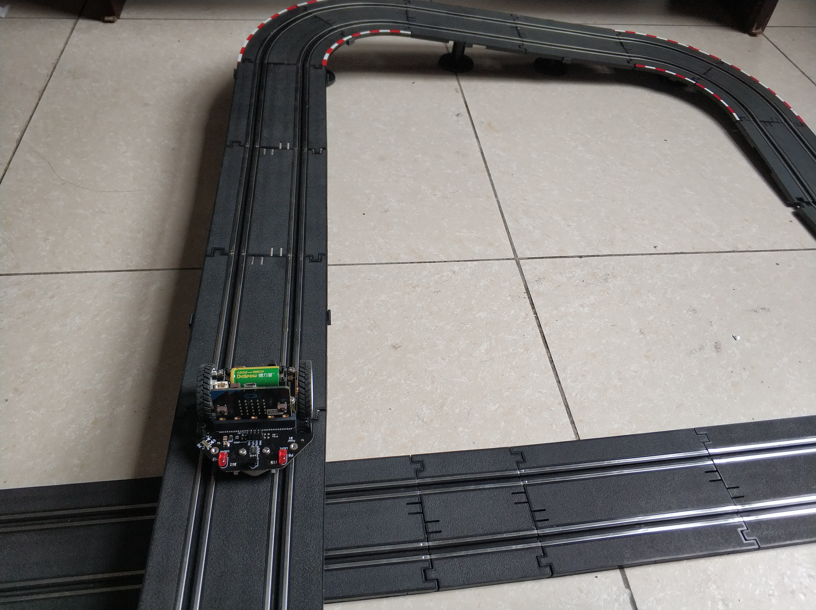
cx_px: 408
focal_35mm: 27
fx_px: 636
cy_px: 305
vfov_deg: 51.3
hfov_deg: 65.4
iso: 198
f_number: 1.8
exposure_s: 1/33
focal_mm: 3.82
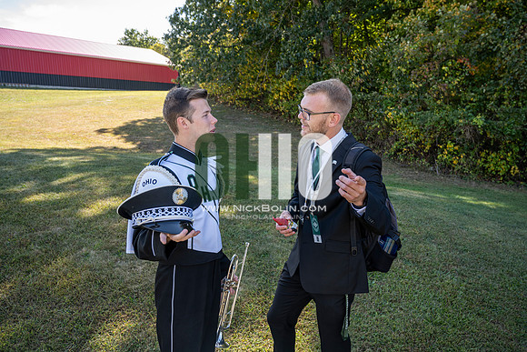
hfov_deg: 73.7
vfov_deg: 53.2
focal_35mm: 24
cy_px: 176
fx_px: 351
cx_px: 264
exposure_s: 1/250
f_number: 4.5
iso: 250
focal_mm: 24
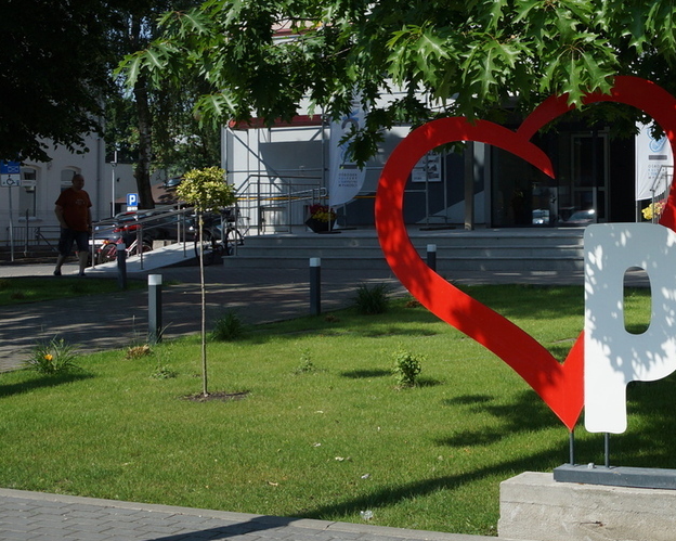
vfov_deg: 23.2
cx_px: 762
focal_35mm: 65
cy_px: 117
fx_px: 1300
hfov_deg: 26.6
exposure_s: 1/800
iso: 100
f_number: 5.6
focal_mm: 18
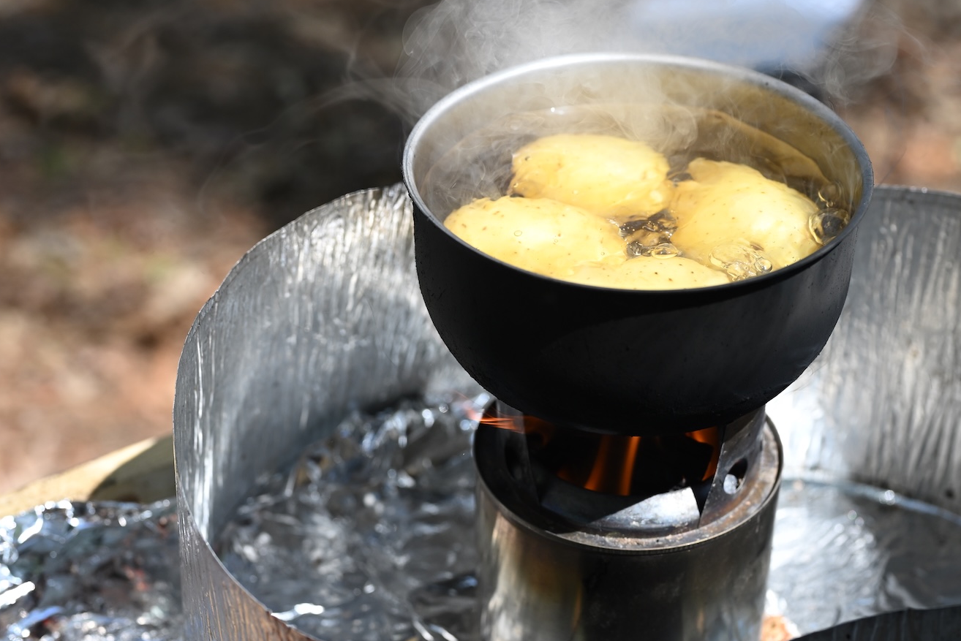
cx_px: 524
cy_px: 373
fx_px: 1842
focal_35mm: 69
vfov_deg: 19.7
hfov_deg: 29.2
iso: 320
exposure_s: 1/1000
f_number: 4
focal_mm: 50
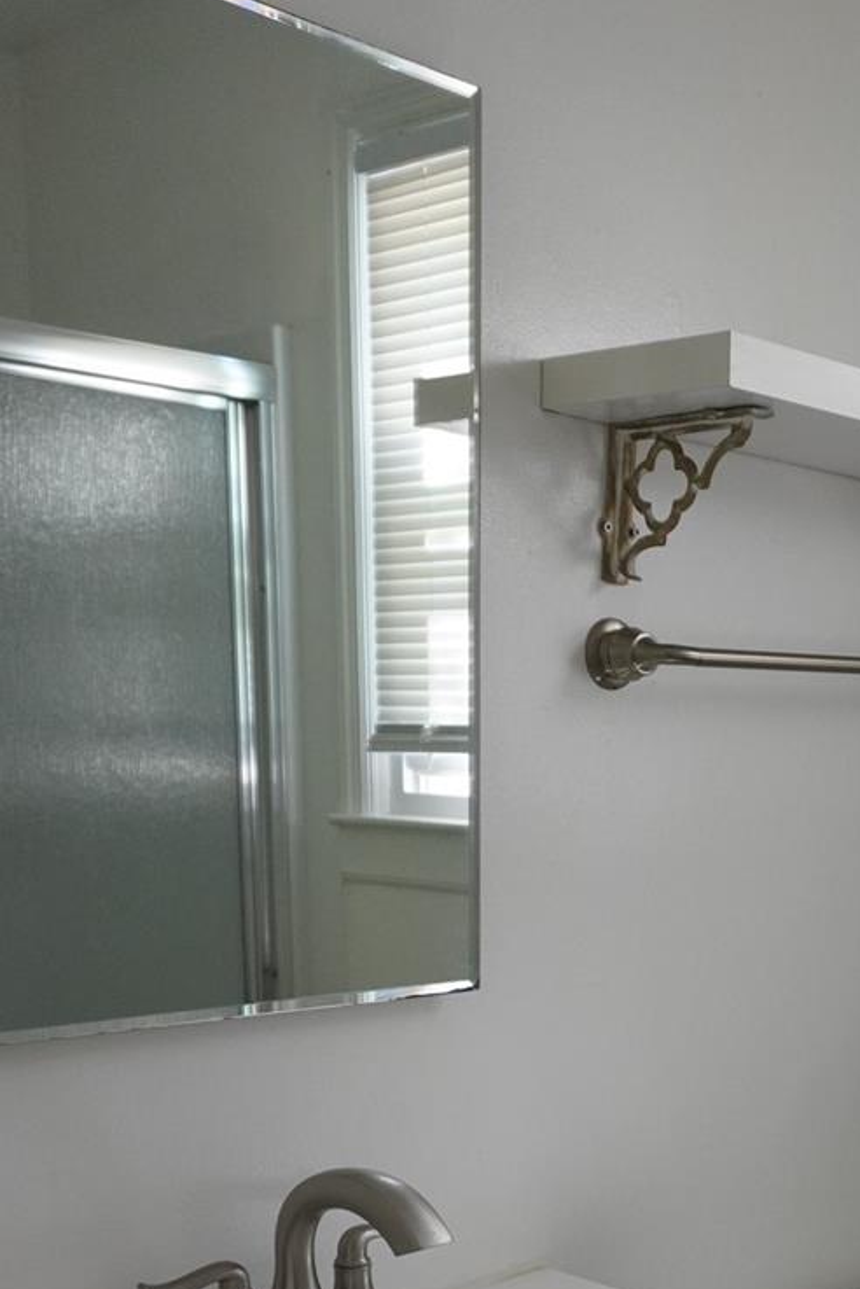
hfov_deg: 25.8
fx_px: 1790
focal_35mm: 50
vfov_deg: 37.7
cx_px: 839
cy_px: 1091
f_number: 4
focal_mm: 16
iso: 800
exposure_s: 1/160
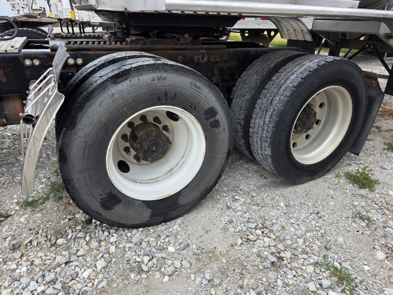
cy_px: 148
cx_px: 196
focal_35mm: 23
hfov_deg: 73.9
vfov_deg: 58.9
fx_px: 261
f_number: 1.7
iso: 50
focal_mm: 6.3
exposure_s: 1/180
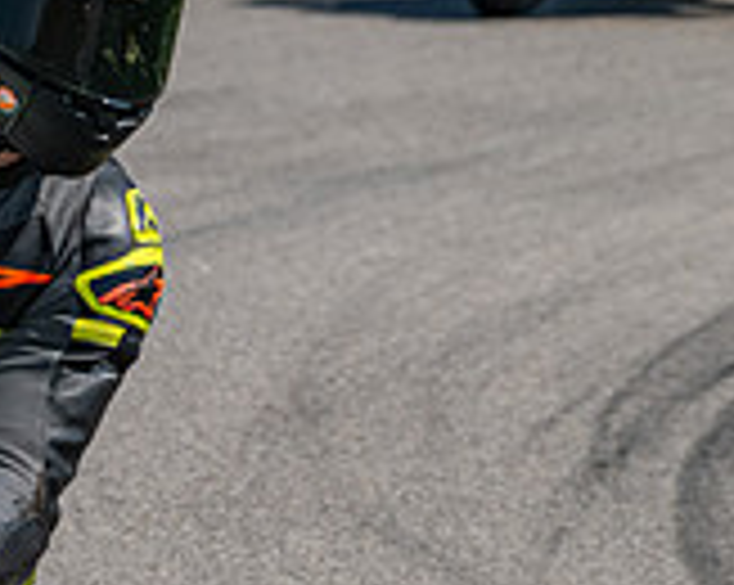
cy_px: 712
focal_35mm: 1185
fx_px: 25712
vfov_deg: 1.3
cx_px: -441
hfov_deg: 1.6
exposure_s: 1/1250
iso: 450
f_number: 11
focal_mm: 300
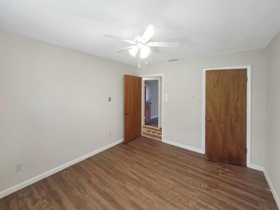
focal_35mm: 13
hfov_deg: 106.2
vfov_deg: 89.9
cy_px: 105
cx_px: 140
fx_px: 105
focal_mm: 2.2
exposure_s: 1/60
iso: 200
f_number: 2.2
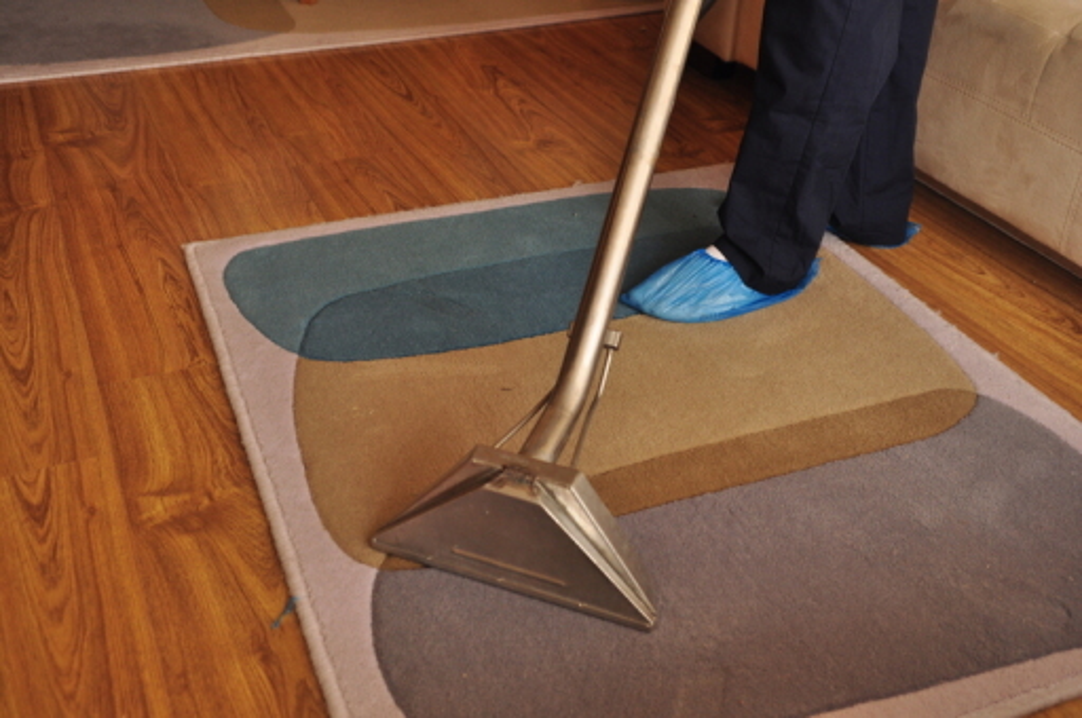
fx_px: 1171
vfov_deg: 34.1
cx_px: 541
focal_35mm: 39
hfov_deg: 49.6
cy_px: 359
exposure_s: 1/100
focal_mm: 26
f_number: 4
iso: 400
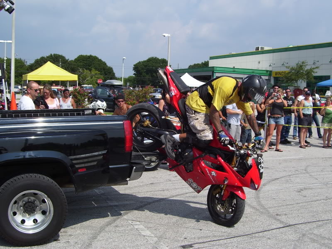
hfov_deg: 42.1
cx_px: 166
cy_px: 124
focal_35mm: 45
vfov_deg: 32.2
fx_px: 432
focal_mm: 7.6
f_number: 5.6
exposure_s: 1/750
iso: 80
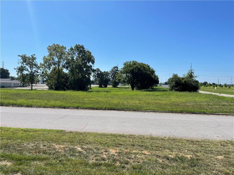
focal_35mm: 26
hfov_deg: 67.3
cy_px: 88
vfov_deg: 53.1
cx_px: 117
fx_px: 176
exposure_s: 1/4525
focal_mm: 5.1
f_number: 1.6
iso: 32
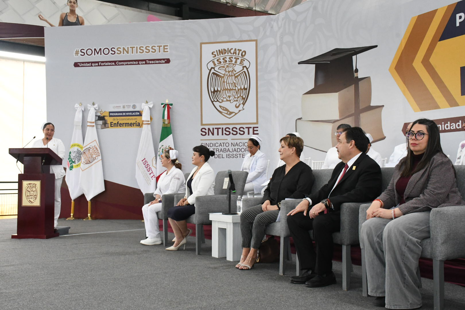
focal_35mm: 39
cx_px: 232
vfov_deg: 34.2
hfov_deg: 49.6
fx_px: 504
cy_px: 155
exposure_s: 1/125
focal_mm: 26
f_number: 11
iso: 5000
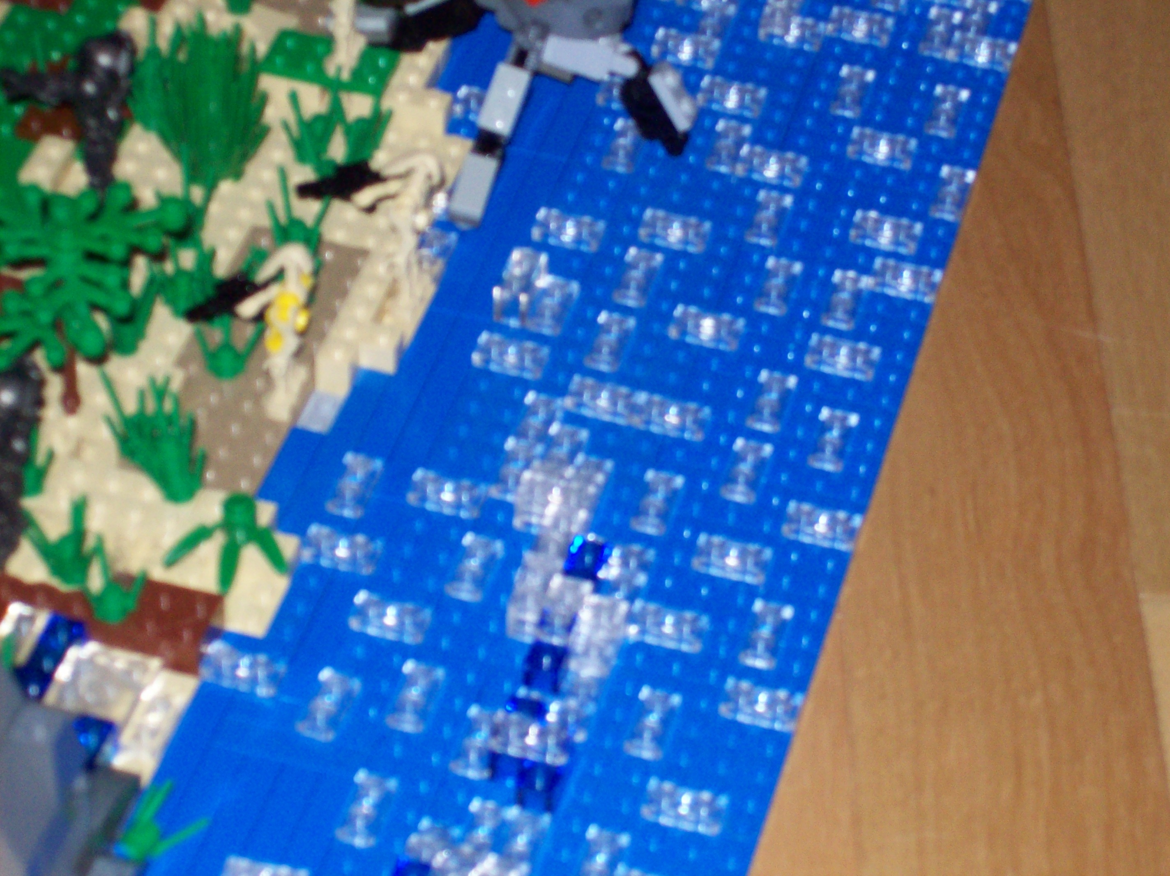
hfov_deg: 18.2
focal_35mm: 108
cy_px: 438
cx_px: 585
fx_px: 3649
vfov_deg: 13.7
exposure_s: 1/128
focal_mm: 18
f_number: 4.8
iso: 200
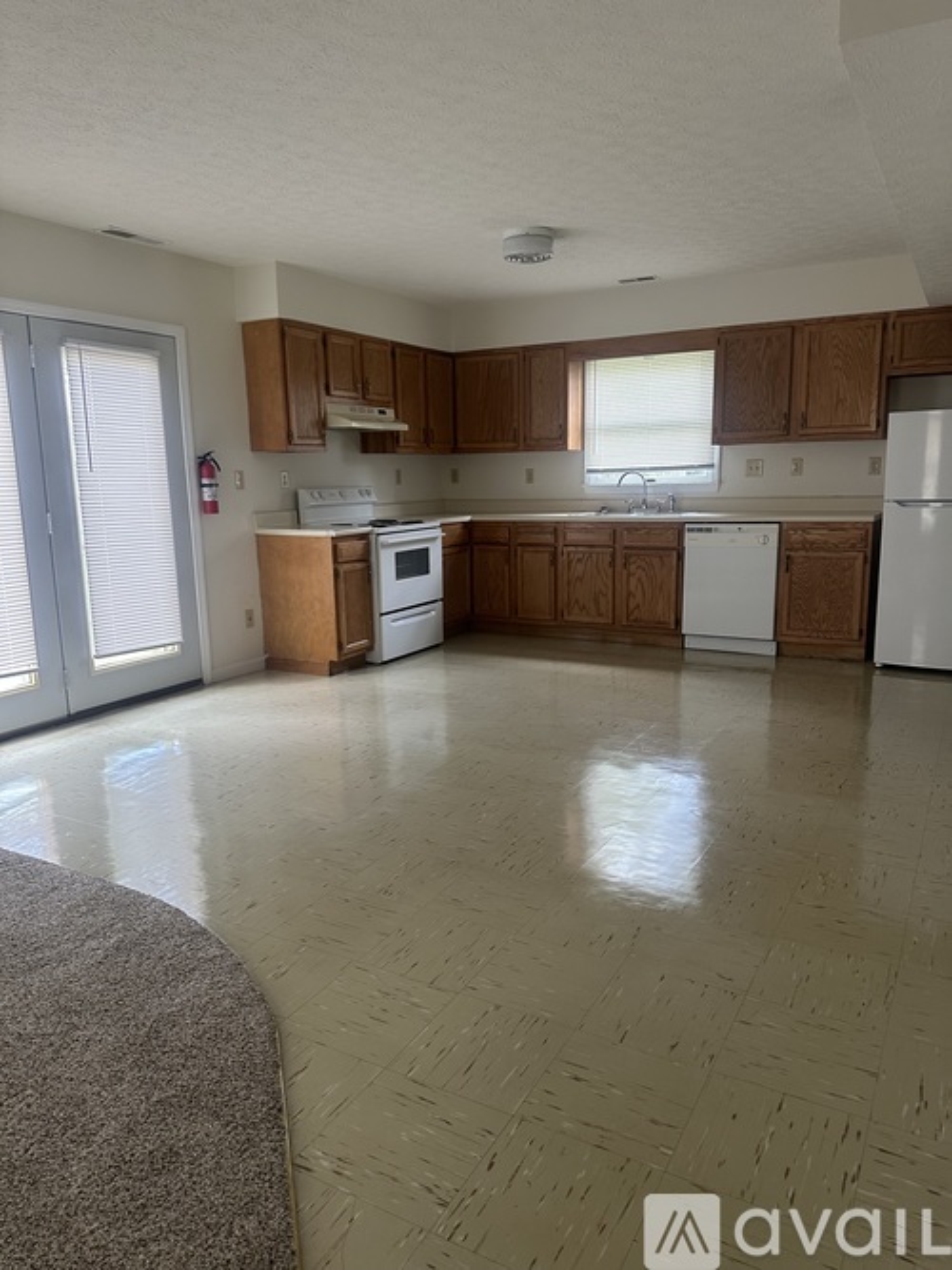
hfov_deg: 56.8
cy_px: 635
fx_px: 880
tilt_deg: -9.5
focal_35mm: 24
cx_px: 476
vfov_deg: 71.6
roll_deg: -0.1
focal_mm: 6.86
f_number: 1.78
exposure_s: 1/64
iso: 250
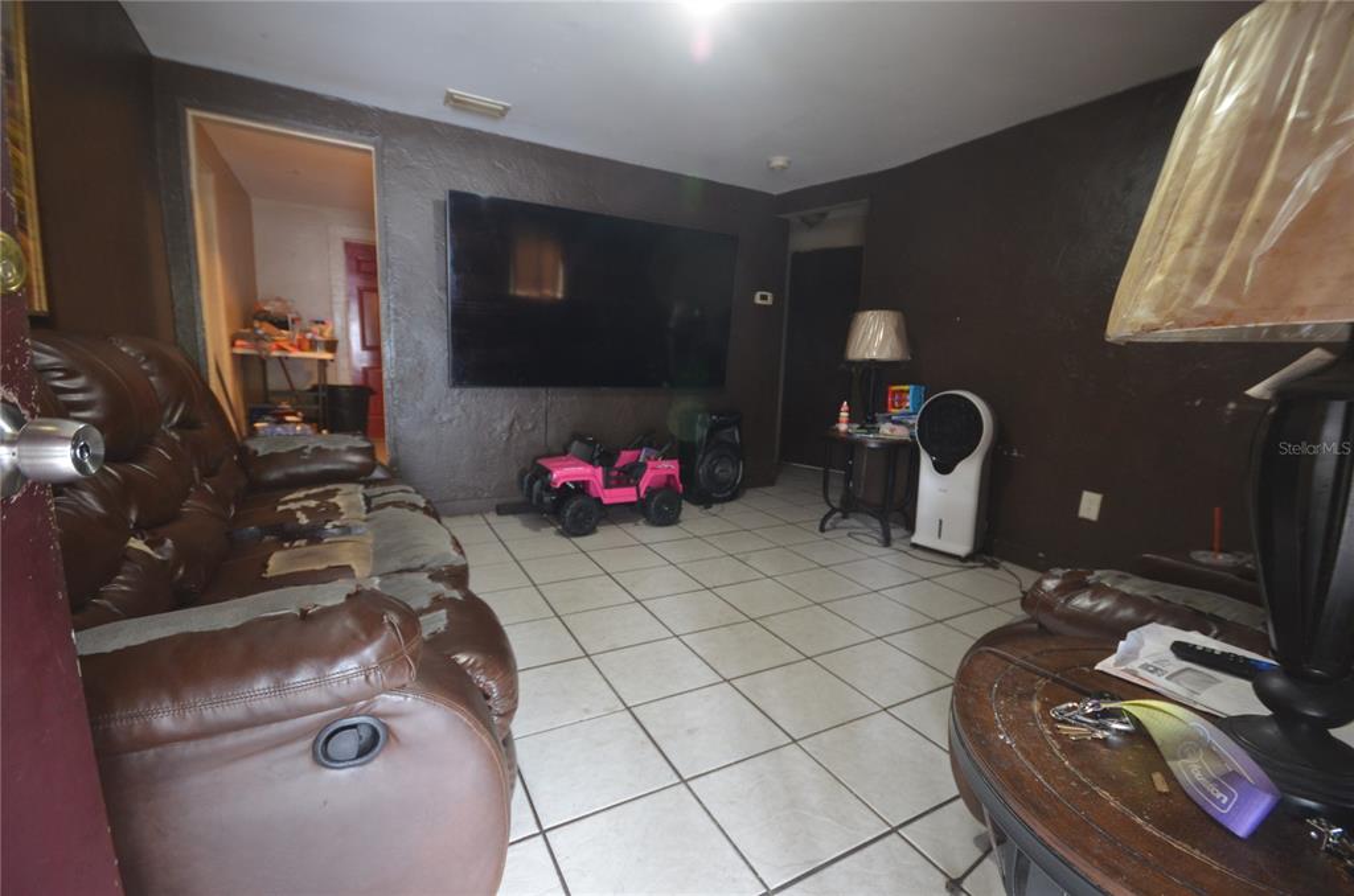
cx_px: 677
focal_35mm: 15
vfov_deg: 77.1
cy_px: 448
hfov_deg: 100.5
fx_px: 563
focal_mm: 10
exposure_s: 1/8
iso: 800
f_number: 4
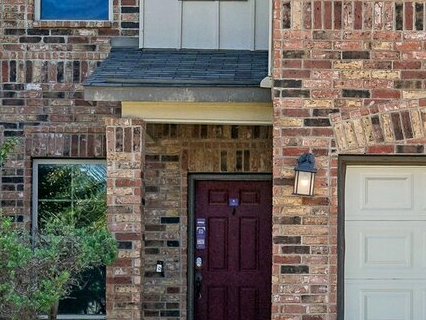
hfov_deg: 18.4
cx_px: 325
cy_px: 47
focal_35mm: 106
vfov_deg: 13.9
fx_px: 1305
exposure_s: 1/400
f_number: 8
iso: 200
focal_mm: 29
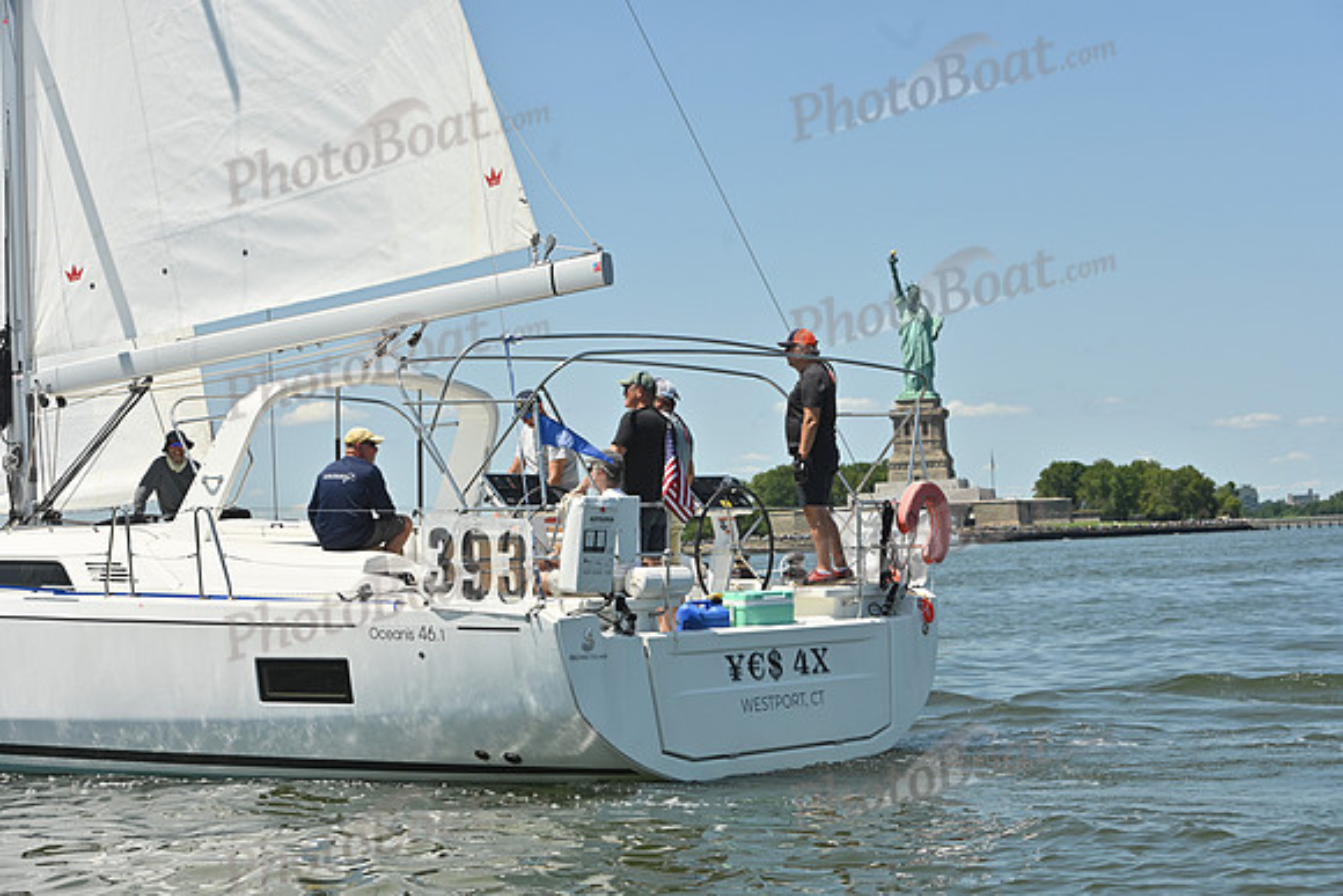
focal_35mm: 70
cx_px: 672
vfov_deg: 19.5
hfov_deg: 28.8
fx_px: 2612
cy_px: 448
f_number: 8
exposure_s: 1/1600
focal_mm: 70
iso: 320
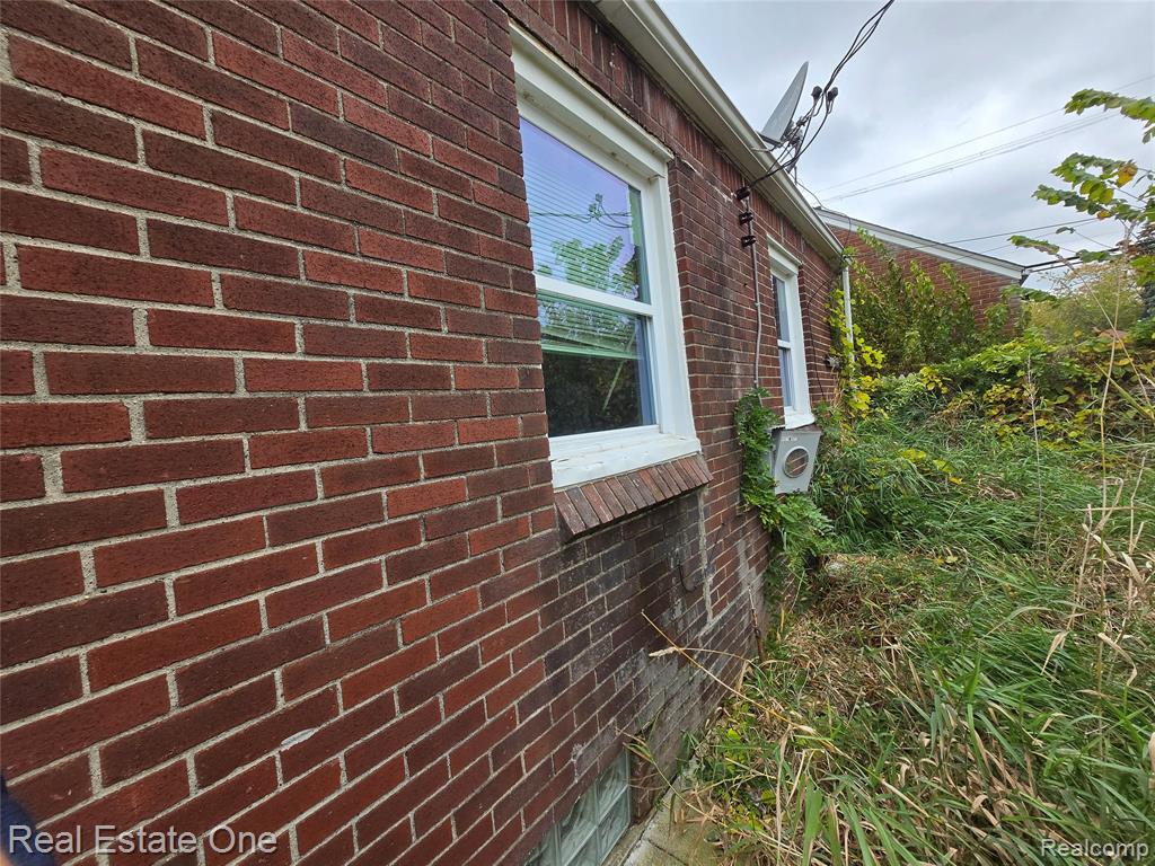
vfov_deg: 89.9
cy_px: 433
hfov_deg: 106.2
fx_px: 434
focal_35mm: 13
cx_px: 578
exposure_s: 1/216
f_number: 2.2
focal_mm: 1.7
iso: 25
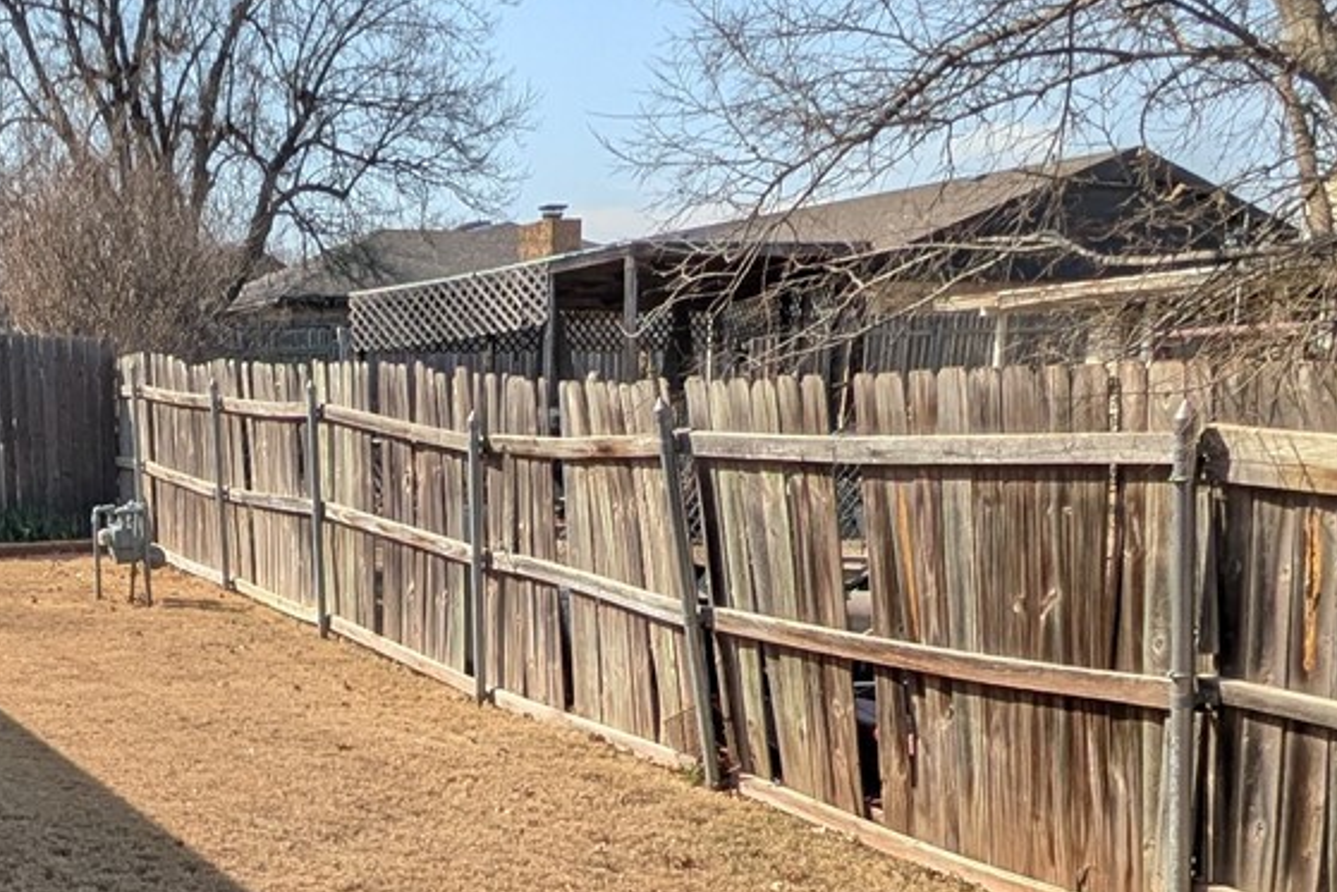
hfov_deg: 38.4
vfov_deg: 25.1
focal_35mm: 50
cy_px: 976
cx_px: 306
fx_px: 1857
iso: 50
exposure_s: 1/1527
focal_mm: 1.83
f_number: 2.2
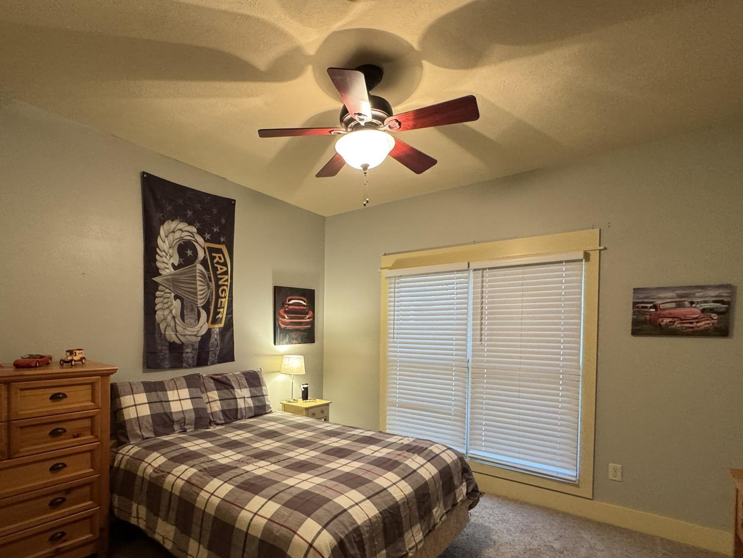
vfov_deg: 70.7
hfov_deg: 87.3
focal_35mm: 18
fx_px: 386
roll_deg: -1.7
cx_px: 326
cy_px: 342
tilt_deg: -1.1
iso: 500
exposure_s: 1/60
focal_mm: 2.22
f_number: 2.2
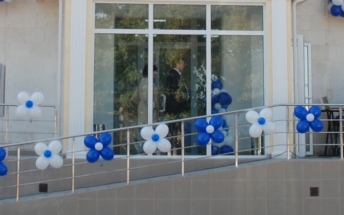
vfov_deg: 18.3
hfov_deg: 30.2
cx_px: 152
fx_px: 637
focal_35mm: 68
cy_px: -29
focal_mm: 18
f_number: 7.1
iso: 200
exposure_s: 1/200
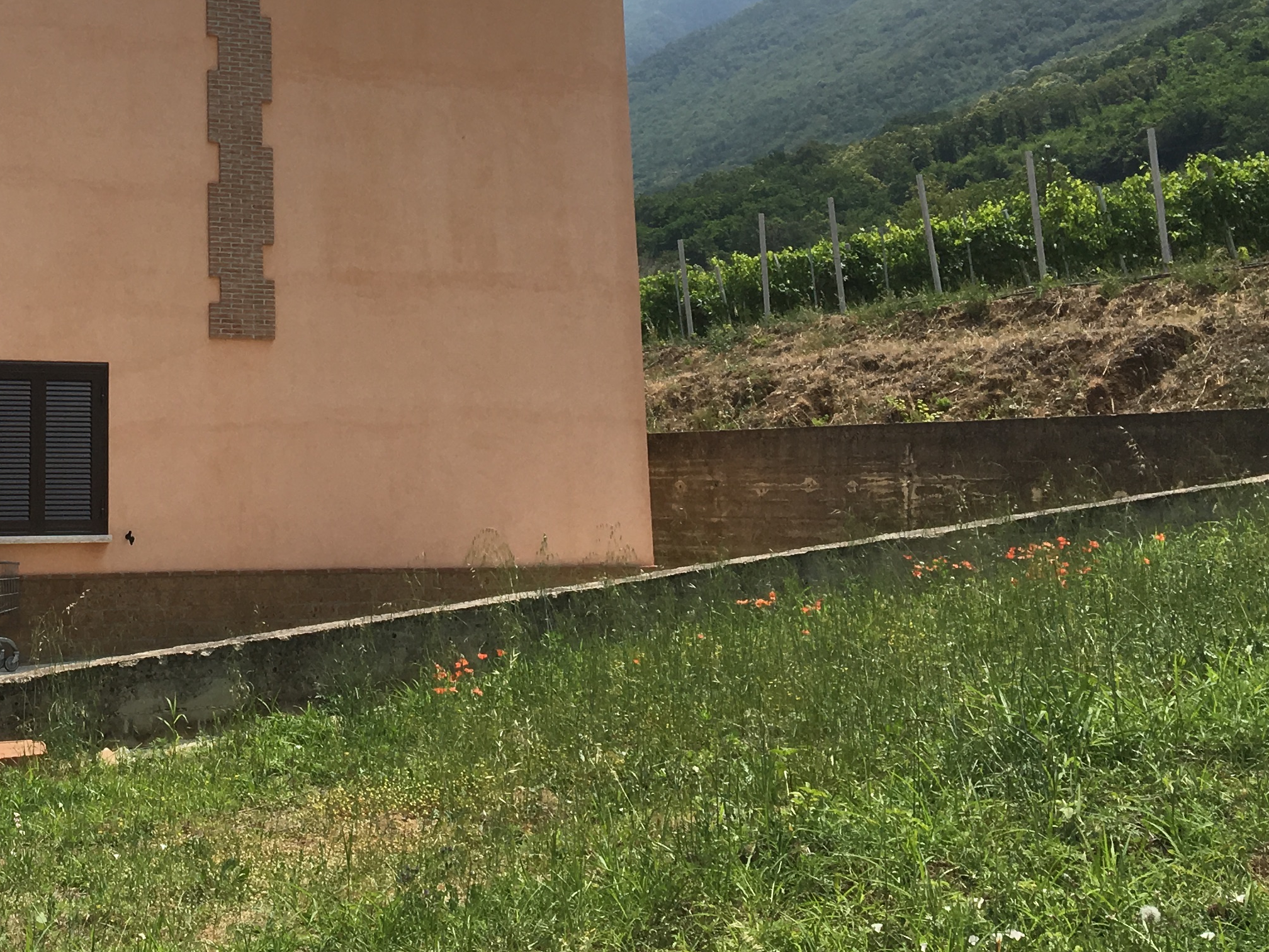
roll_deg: +0.7
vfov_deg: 24.3
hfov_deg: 31.9
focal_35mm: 58
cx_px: 172
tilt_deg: +12.2
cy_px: 31
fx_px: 2126
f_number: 2.2
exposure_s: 1/1972
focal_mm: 4.15
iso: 25
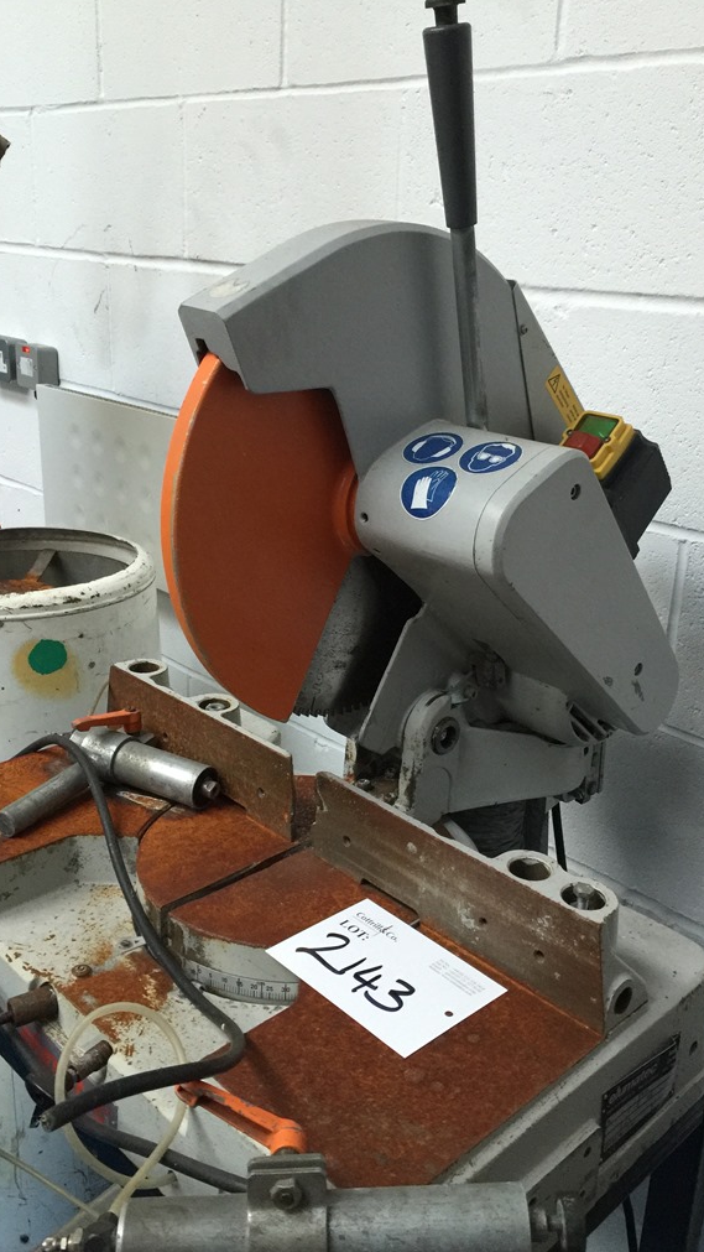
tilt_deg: -18.1
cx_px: 381
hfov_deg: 36.7
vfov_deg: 61.0
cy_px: 619
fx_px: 1062
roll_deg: -1.5
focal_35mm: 32
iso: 125
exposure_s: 1/17
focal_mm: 4.15
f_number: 2.2
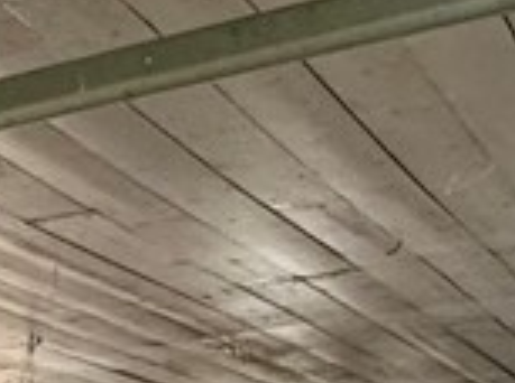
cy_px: 675
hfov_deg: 20.9
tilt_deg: -1.5
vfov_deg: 14.0
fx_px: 1395
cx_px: 276
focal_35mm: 94
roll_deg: +1.2
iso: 320
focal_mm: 2.22
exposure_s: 1/60
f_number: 2.2
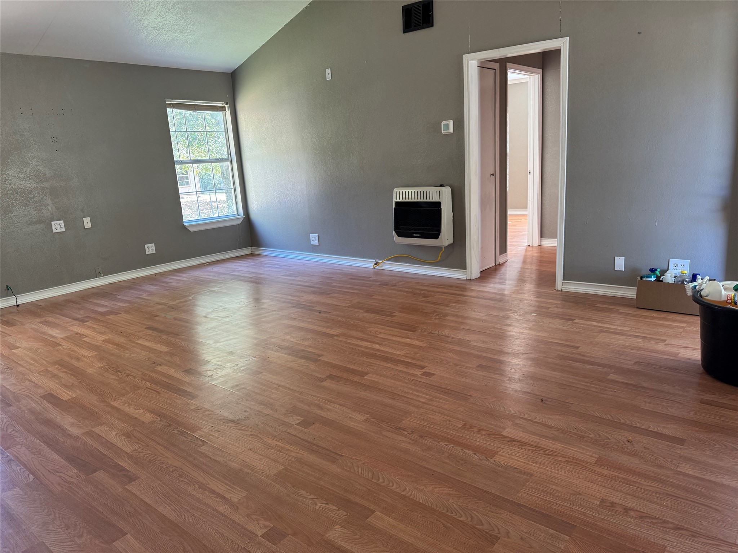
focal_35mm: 24
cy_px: 276
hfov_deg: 71.6
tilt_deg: -13.8
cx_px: 369
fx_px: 512
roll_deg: +3.1
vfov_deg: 56.8
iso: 200
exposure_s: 1/70
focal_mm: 6.76
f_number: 1.78
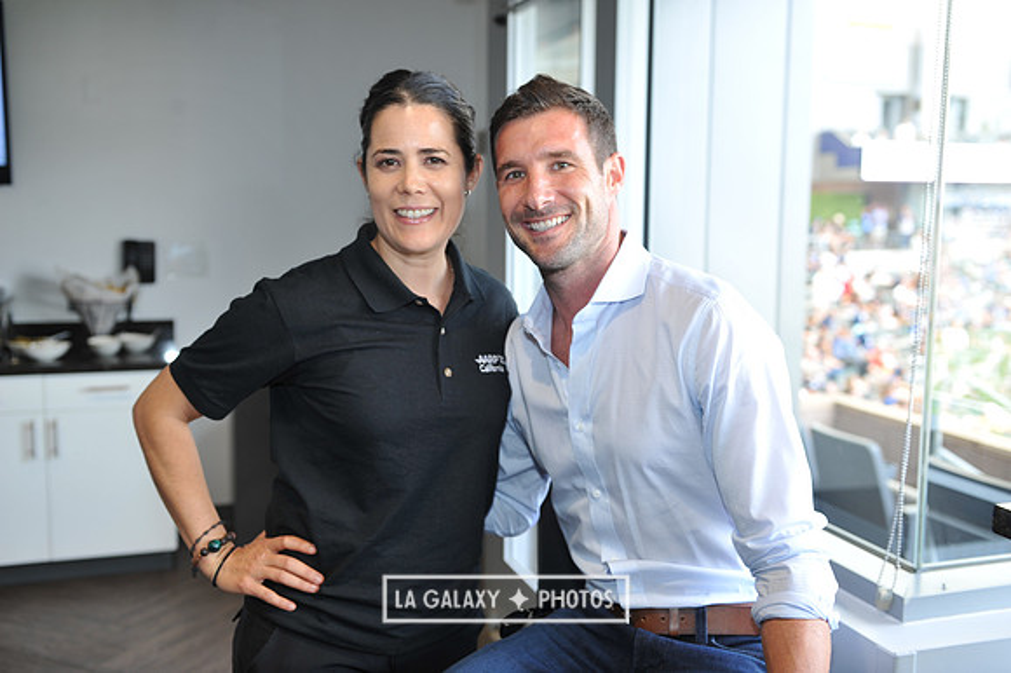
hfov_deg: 50.7
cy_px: 336
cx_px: 506
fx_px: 1067
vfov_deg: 35.0
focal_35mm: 38
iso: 250
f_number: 3.5
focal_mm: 38
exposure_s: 1/80
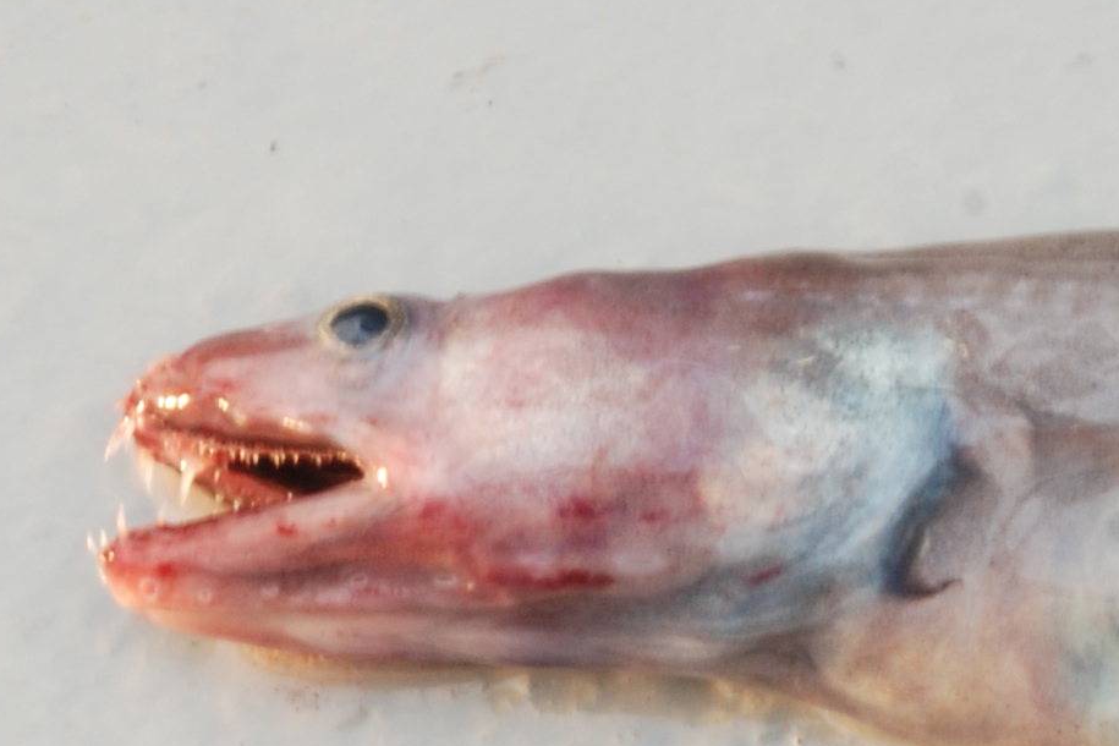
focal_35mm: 445
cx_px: 1337
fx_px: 13831
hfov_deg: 4.6
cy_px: 1357
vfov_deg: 3.1
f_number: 20
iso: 200
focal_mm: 70
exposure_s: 1/2
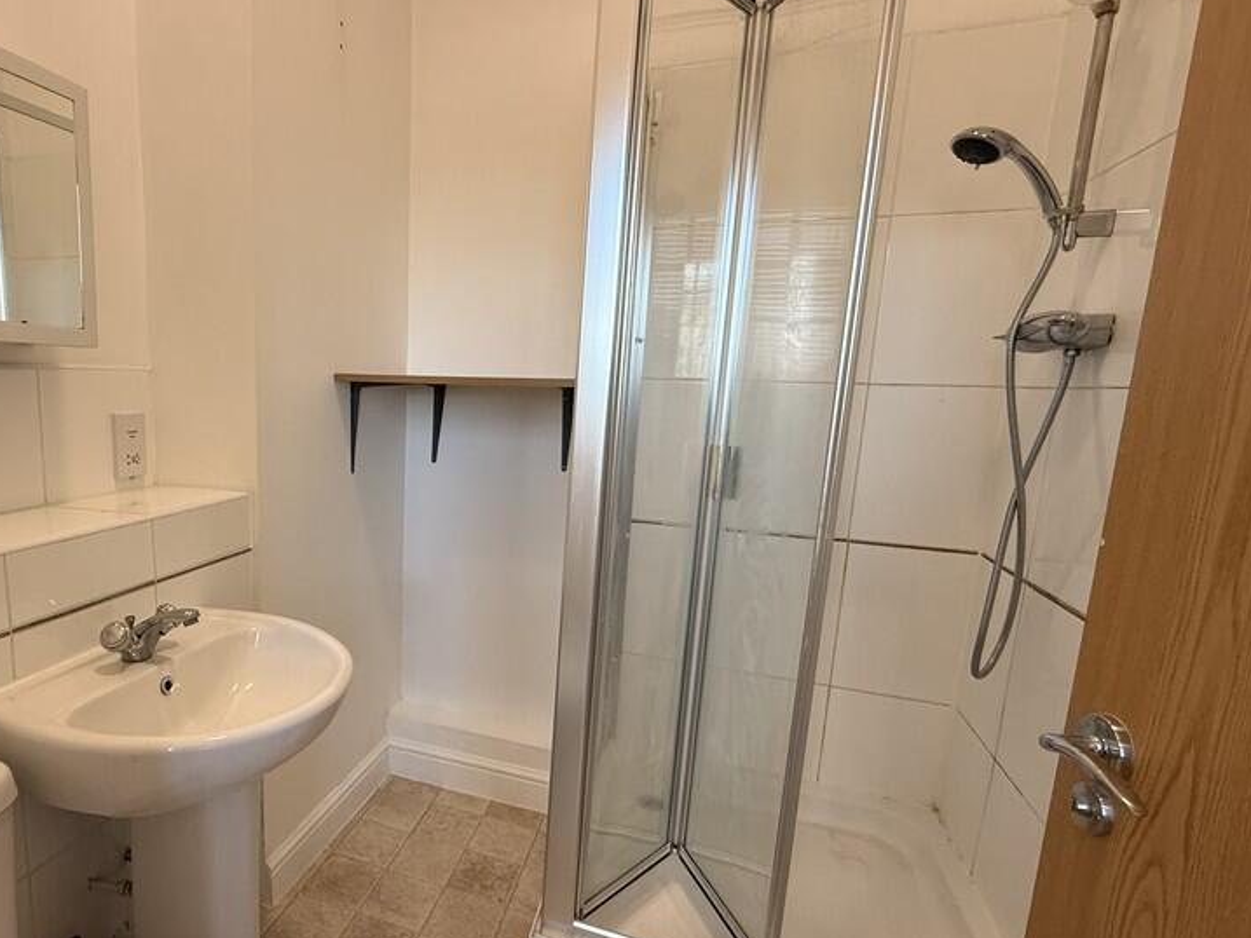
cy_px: 502
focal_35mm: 20
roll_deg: -2.5
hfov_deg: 79.2
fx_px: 723
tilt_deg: -10.3
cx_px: 422
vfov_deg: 65.9
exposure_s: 1/100
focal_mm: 2.22
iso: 200
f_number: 2.2
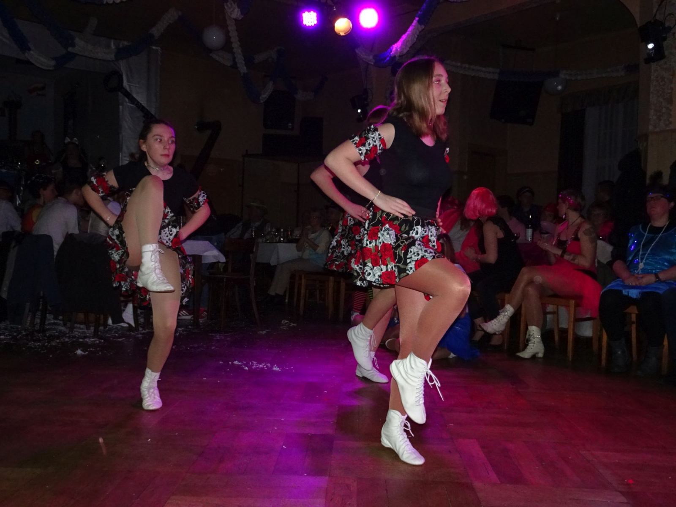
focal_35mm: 32
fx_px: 625
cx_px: 338
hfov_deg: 56.8
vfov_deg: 44.2
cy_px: 254
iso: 800
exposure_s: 1/500
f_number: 4
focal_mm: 5.43
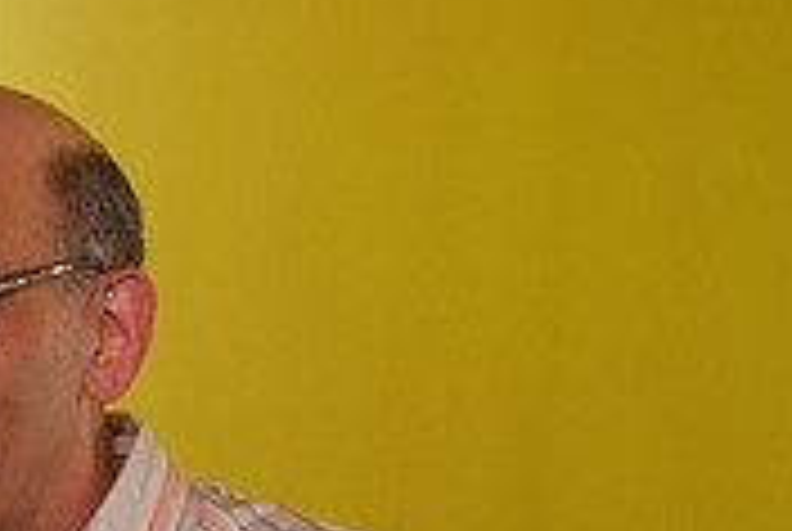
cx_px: -482
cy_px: 801
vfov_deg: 8.0
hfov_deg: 11.6
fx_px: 3702
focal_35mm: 168
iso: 800
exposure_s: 1/70
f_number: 7.1
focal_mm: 34
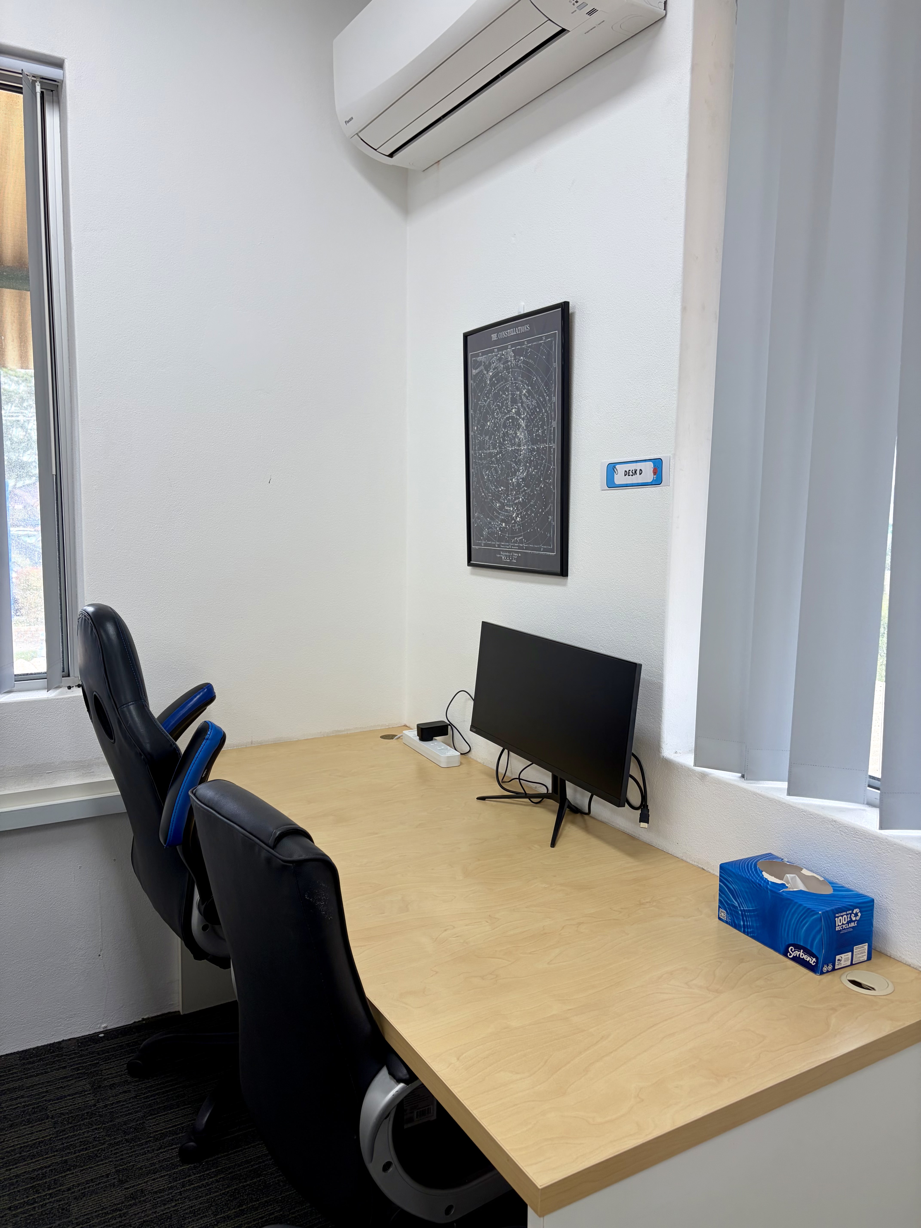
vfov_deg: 67.3
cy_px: 614
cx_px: 460
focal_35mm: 26
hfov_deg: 53.1
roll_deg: -1.0
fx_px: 922
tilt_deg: -5.7
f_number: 1.6
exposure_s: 1/100
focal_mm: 5.96
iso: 50
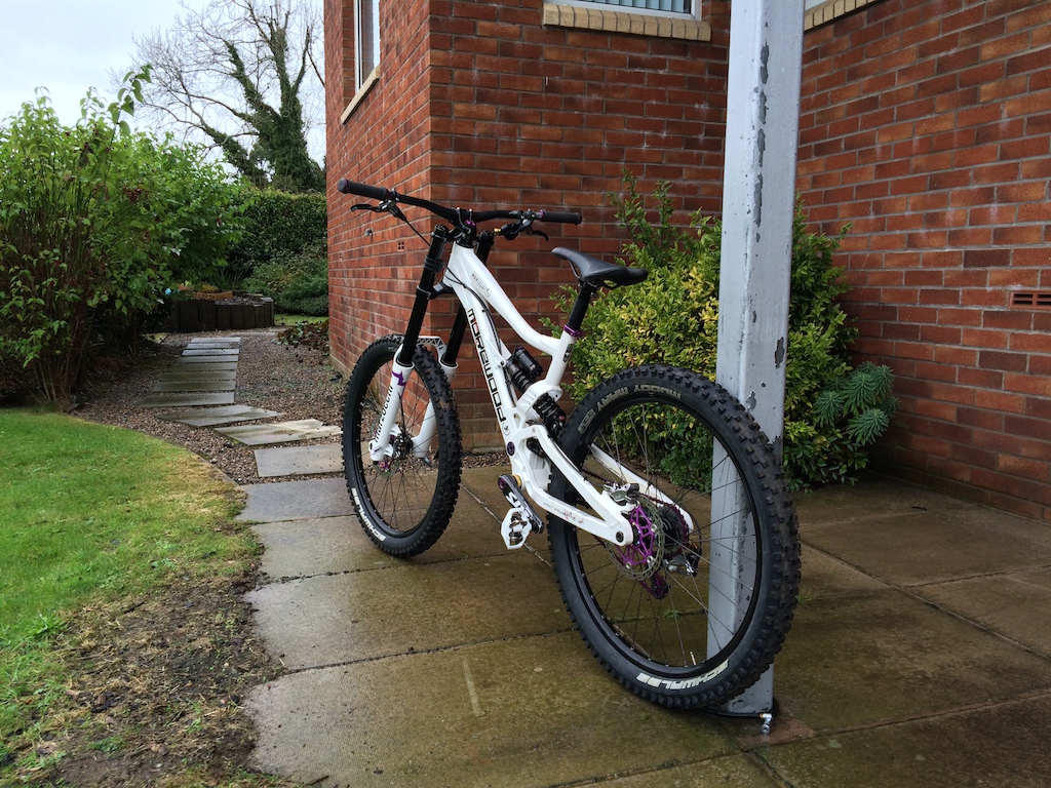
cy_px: 394
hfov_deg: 61.7
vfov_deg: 48.2
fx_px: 880
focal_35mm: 29
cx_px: 526
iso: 32
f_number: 2.2
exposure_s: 1/60
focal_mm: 4.15
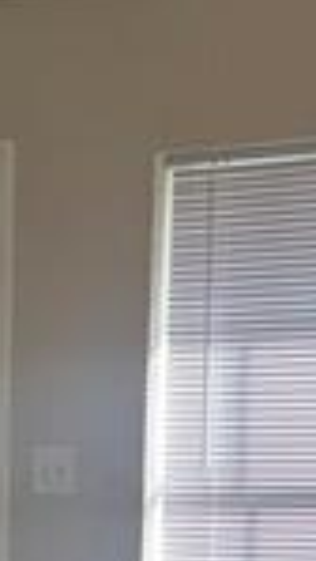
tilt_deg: -11.5
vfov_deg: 15.0
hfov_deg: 8.6
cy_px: 768
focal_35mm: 135
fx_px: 2008
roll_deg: +1.0
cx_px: -248
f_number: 1.78
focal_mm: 6.76
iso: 80
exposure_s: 1/125
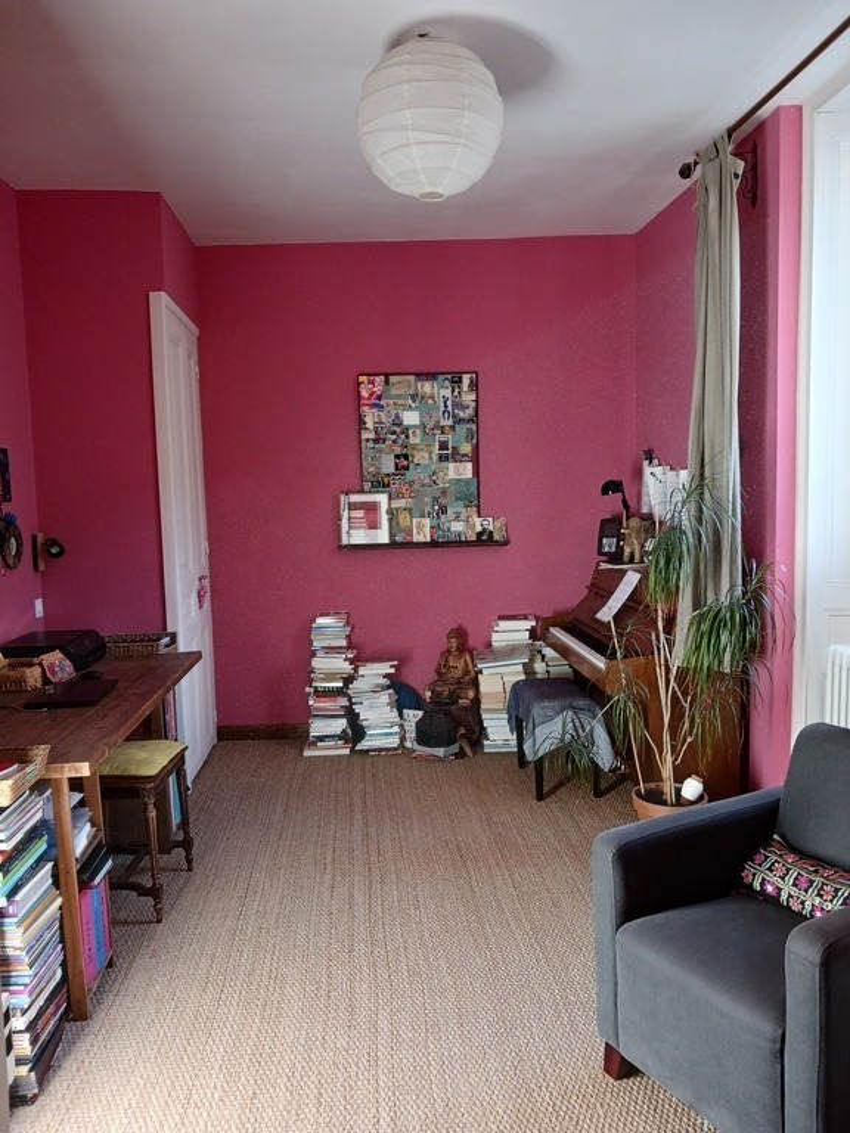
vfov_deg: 65.3
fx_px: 884
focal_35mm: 27
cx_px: 425
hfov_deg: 51.4
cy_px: 566
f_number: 1.8
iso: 200
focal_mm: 4
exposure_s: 1/50
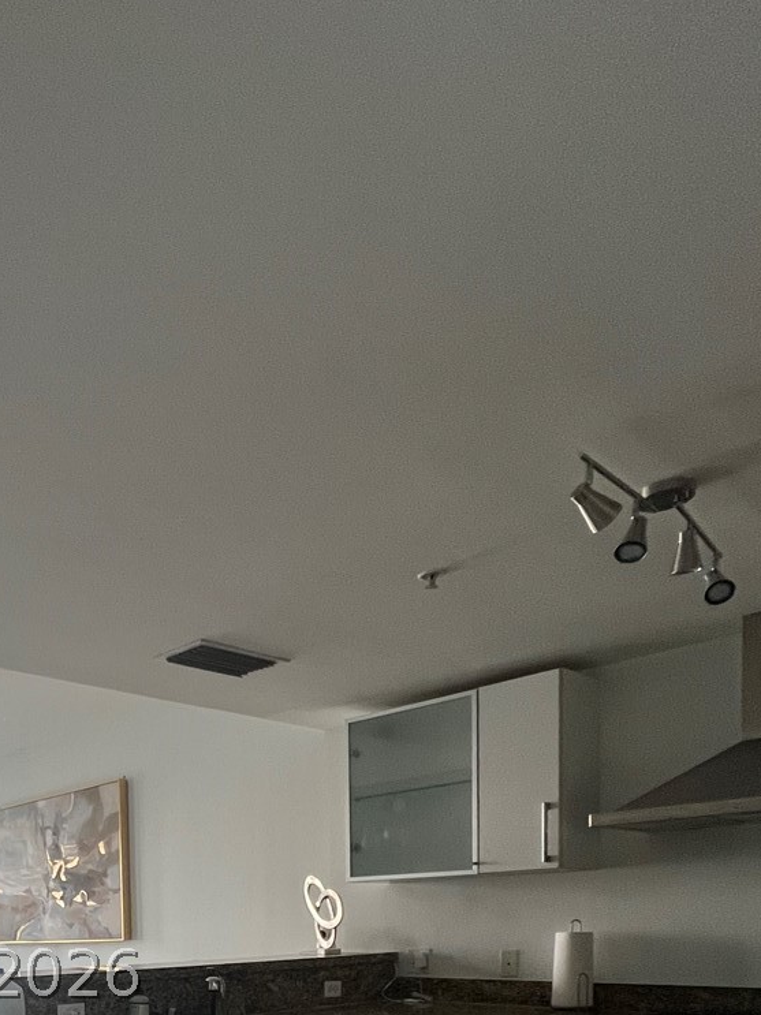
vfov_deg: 52.7
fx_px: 821
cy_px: 974
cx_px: 60
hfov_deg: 44.7
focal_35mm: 28
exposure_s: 1/83
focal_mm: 1.57
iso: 250
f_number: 1.8
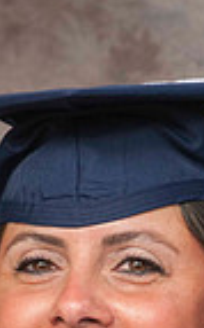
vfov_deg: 4.6
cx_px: 84
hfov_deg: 2.9
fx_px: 4069
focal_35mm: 456
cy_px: 415
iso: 200
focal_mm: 95
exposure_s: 1/125
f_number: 5.6
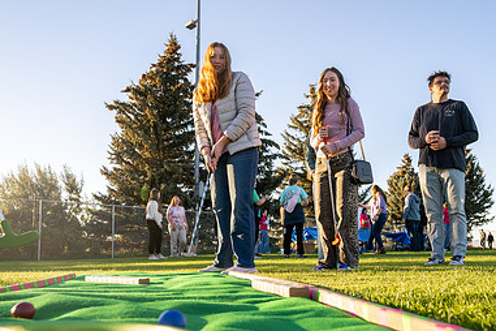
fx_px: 441
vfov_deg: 40.8
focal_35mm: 32
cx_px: 273
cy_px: 207
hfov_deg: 58.6
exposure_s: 1/1250
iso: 400
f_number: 4
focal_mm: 21
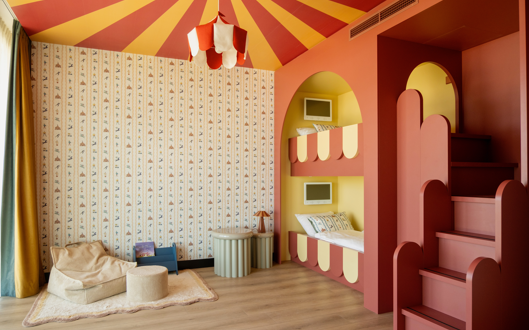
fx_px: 346
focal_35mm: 24
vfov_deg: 51.1
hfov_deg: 74.8
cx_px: 265
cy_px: 161
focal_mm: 15
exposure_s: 1/8
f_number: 9
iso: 250
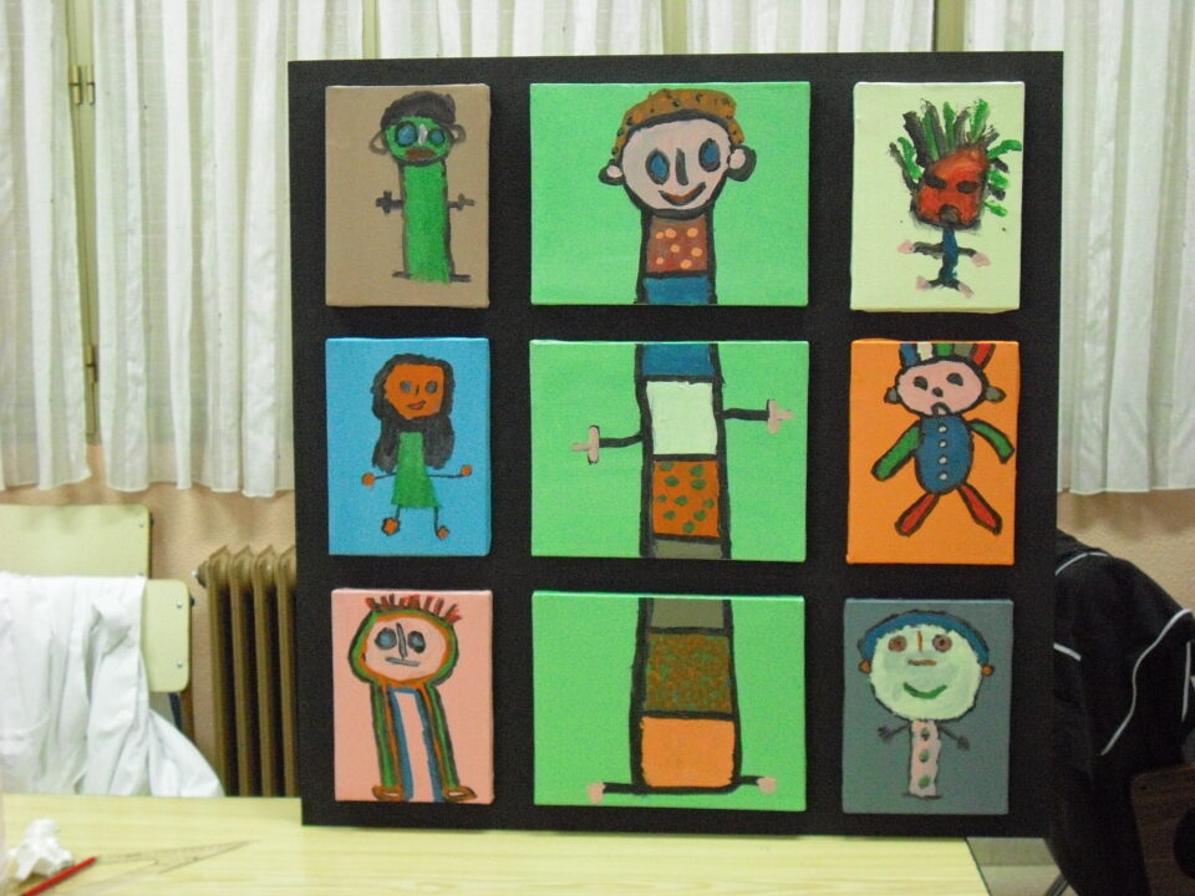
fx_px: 1588
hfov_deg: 41.2
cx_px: 598
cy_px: 448
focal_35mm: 46
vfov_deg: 31.5
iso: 800
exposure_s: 1/60
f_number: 3.1
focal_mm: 7.6
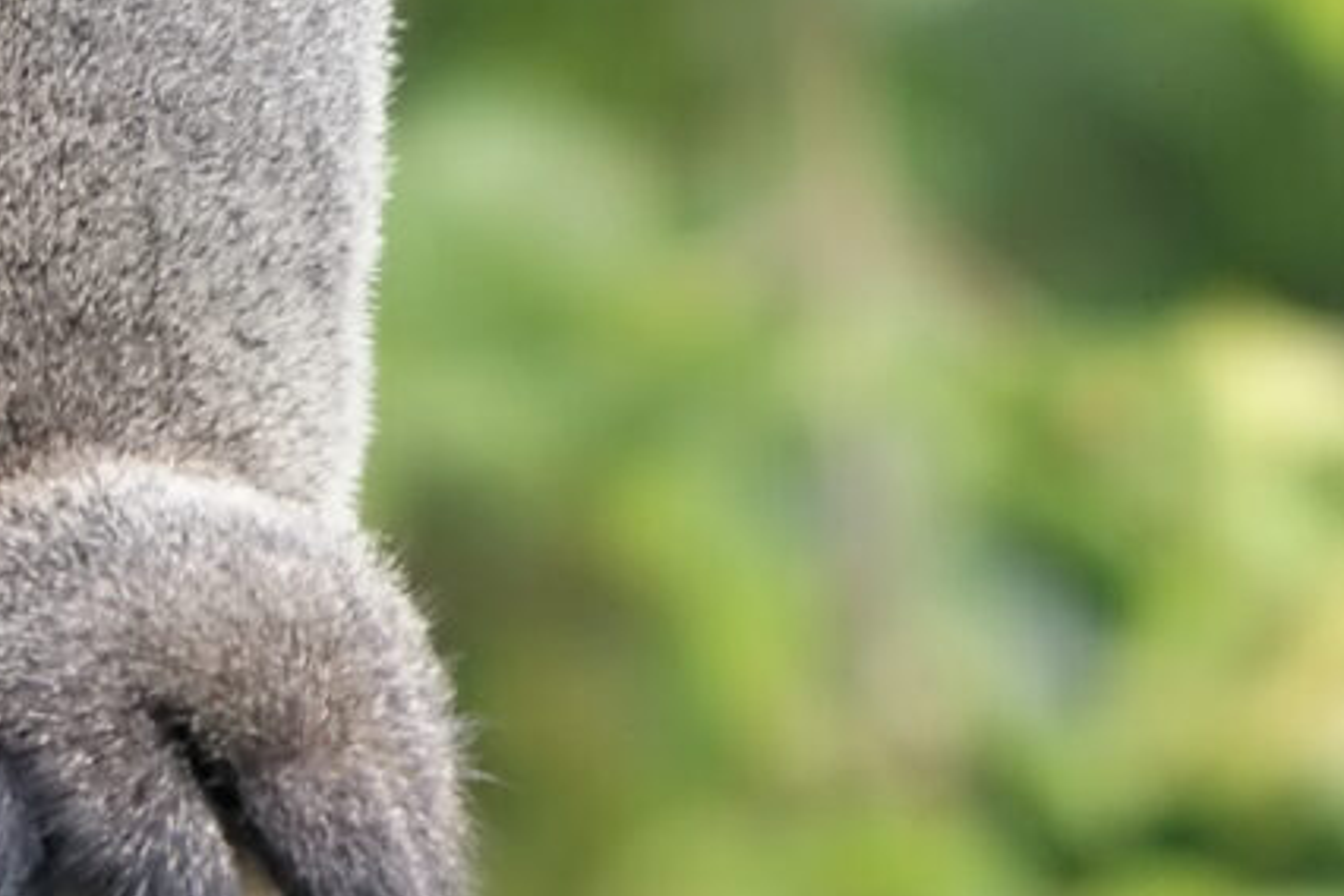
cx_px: -22
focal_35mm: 2975
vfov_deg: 0.5
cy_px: -222
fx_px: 111058
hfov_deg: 0.7
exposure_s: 1/200
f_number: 5.6
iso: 800
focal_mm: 330
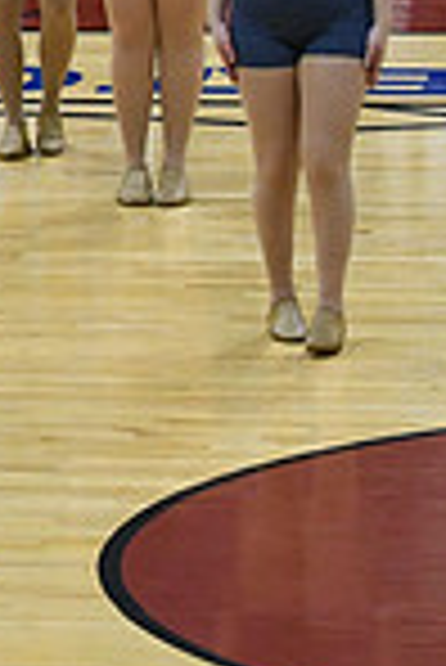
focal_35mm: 412
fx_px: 7638
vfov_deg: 5.0
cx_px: -779
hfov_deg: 3.3
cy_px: 52
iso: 4000
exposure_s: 1/400
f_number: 4
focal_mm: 70
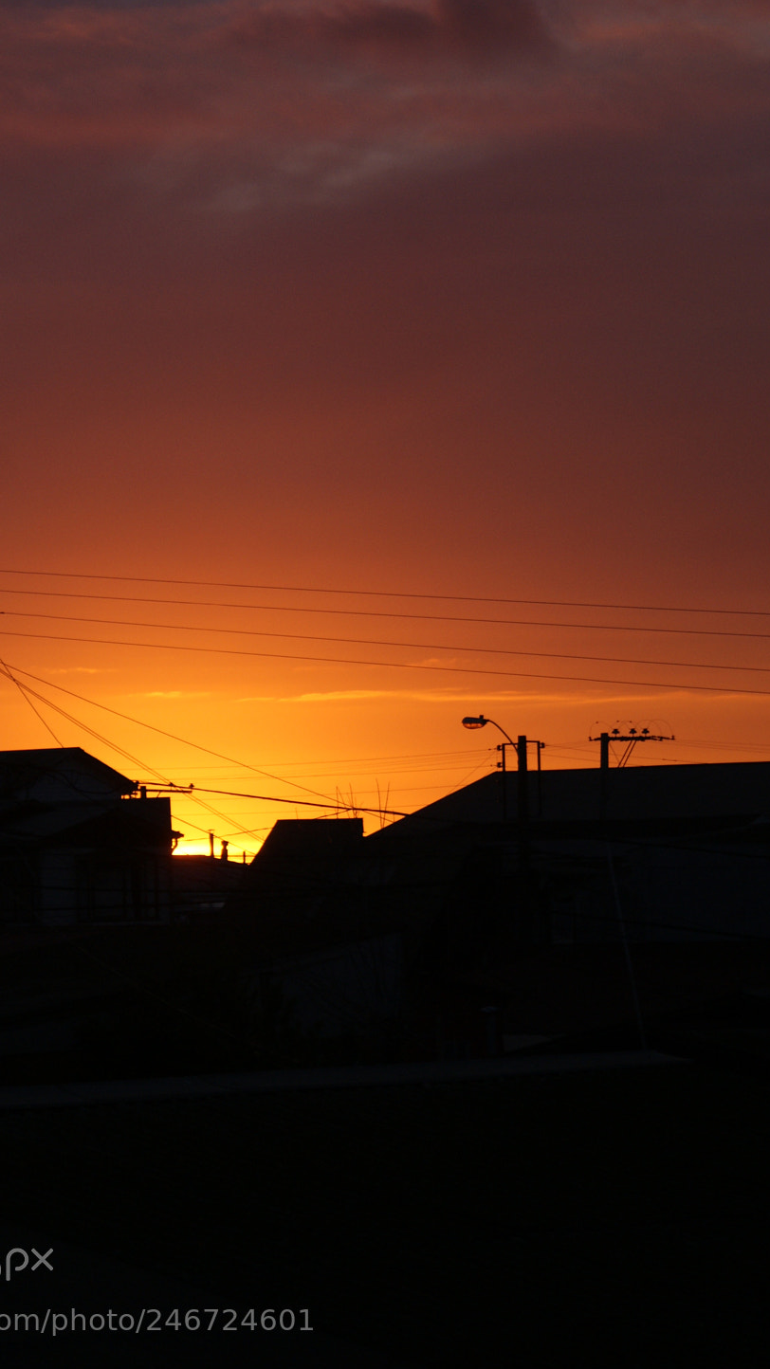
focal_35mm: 122
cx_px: 326
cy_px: 636
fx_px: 4429
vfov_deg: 17.6
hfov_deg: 9.9
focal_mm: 70
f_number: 5.6
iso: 200
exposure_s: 1/400
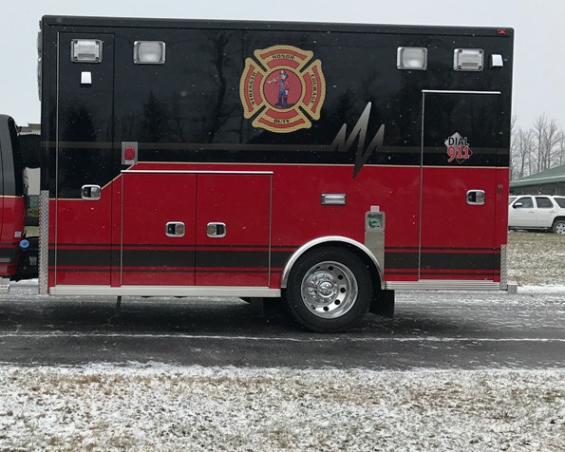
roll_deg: -0.5
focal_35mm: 47
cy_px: 235
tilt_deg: +1.4
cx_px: 98
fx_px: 786
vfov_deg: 32.1
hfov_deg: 37.8
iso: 20
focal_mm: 3.99
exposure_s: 1/1114
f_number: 1.8
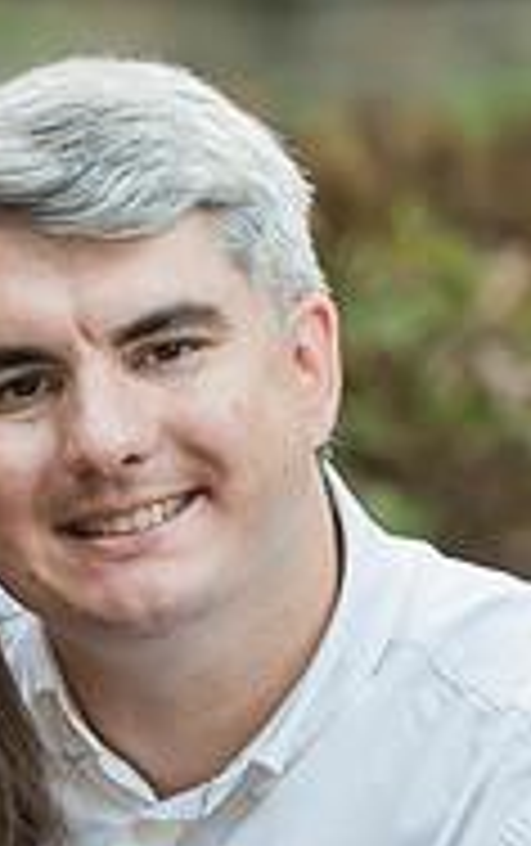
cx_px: -14
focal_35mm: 329
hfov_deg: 4.0
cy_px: 788
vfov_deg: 6.4
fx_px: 7595
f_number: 4
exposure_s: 1/160
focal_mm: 135
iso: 640
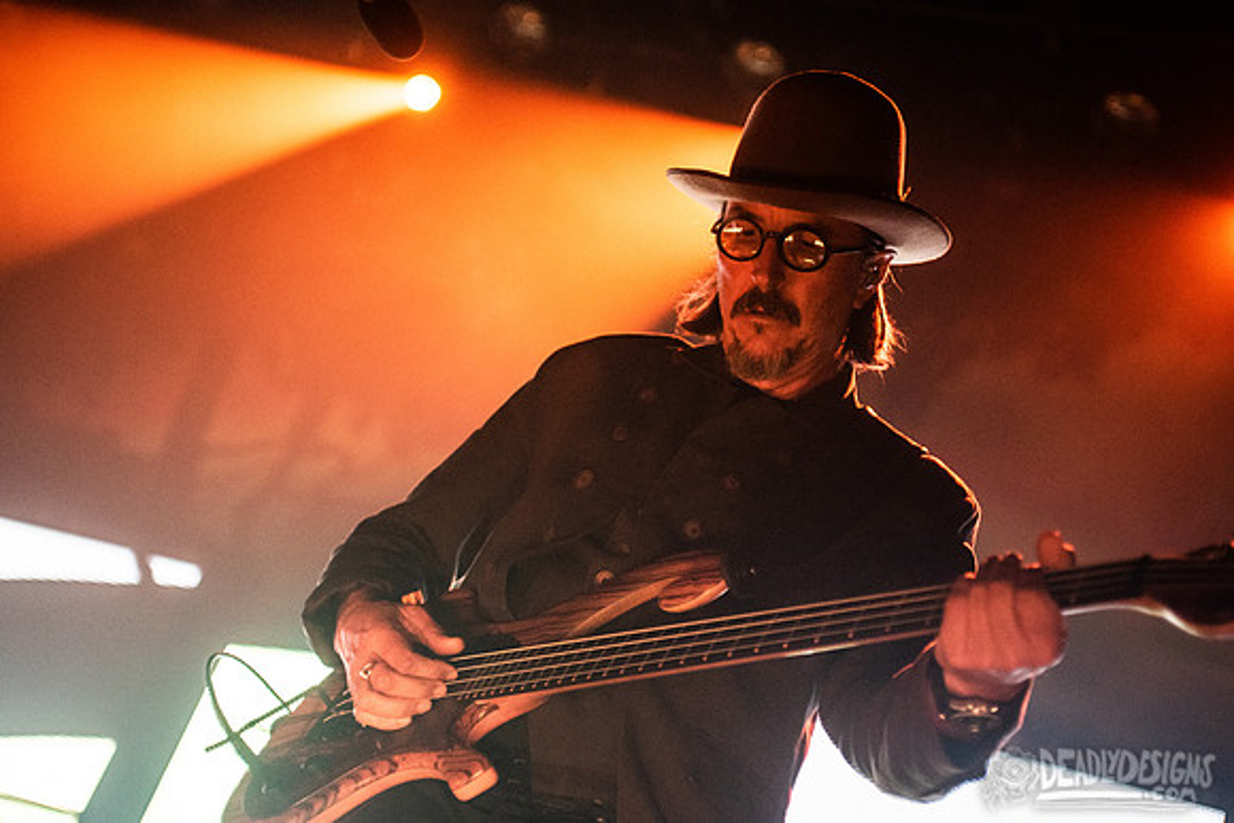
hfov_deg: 28.8
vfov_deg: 19.5
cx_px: 617
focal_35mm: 70
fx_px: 2400
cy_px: 412
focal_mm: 70
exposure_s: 1/160
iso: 4000
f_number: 3.2
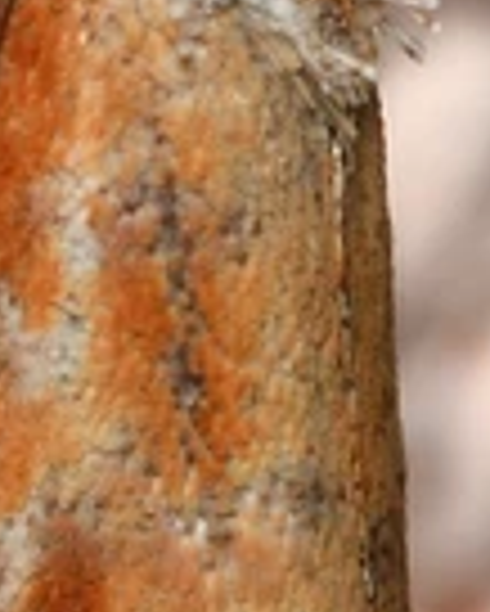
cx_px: 211
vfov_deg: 1.9
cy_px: 477
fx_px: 17981
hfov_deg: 1.6
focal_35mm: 993
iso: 100
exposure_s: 1/250
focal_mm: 150
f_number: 10
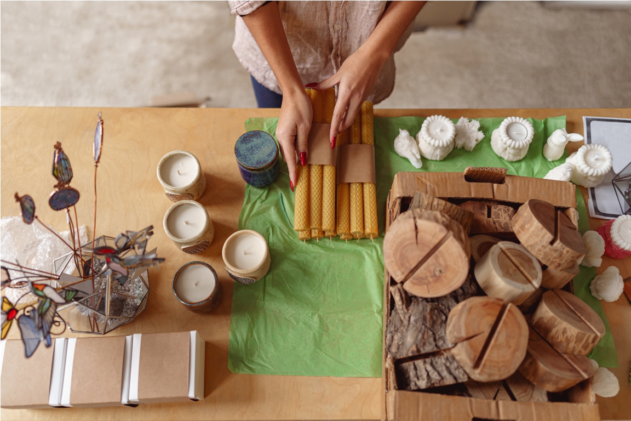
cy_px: 210
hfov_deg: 54.4
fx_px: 613
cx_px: 316
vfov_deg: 37.9
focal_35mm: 35
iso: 500
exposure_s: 1/100
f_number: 1.4
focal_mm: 35
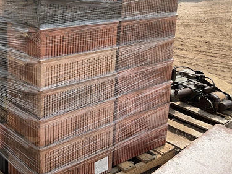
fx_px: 389
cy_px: 29
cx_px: 80
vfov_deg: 24.7
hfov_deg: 33.0
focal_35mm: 58
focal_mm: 3
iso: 25
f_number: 1.8
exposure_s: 1/1626
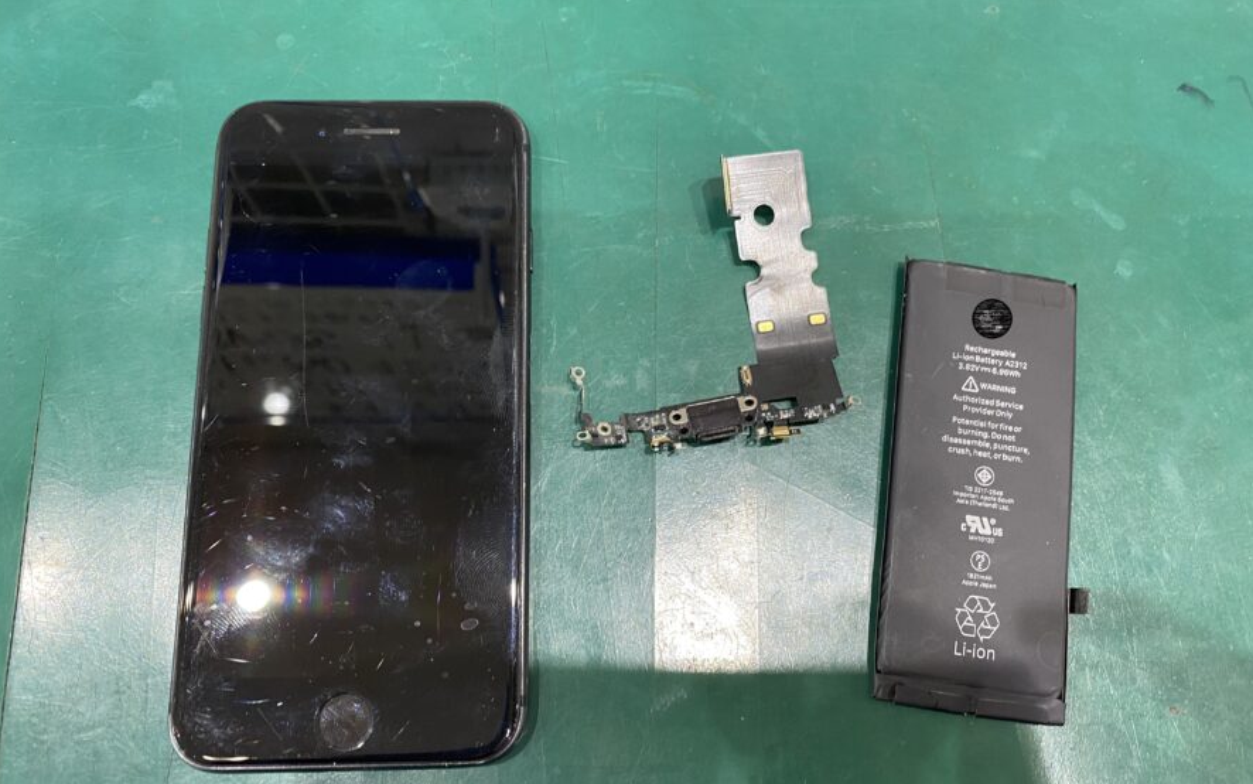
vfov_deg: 44.5
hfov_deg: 66.5
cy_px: 428
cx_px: 629
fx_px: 956
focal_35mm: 28
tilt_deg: -76.8
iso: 100
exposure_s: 1/50
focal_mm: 4.25
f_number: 1.8
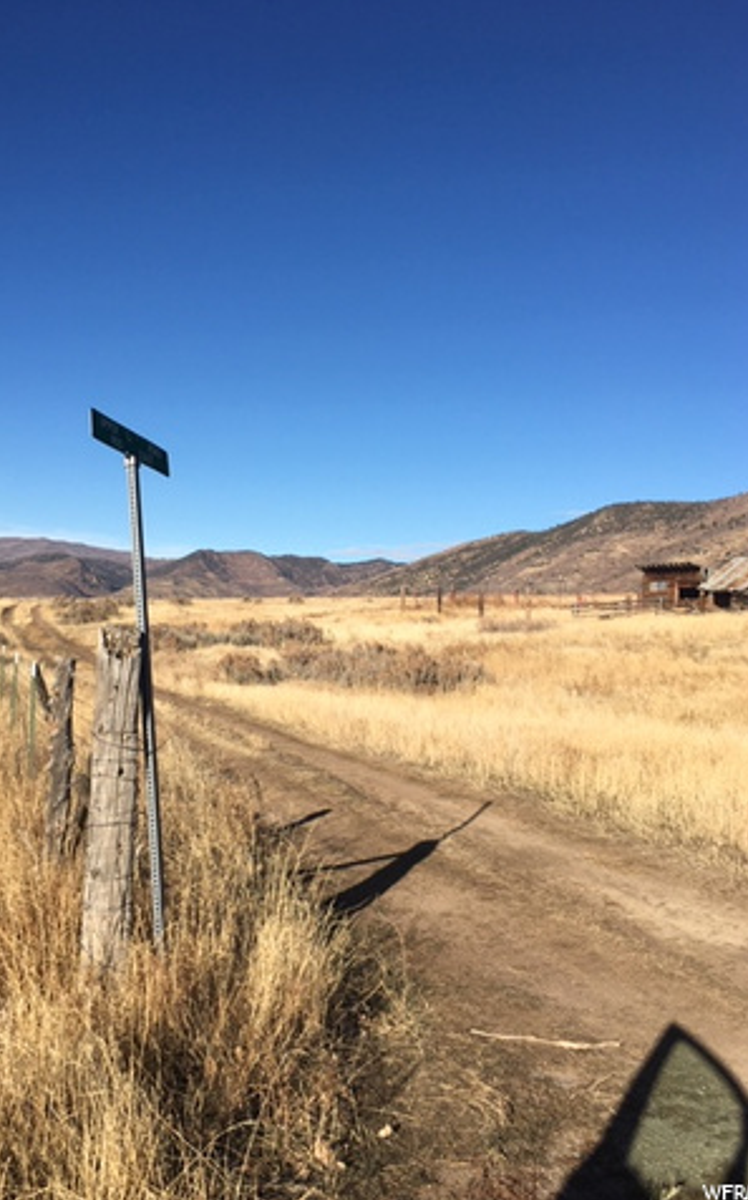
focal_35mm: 31
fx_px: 1012
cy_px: 597
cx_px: 330
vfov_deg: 61.3
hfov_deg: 40.5
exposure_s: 1/1972
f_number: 2.2
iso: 25
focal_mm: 4.15
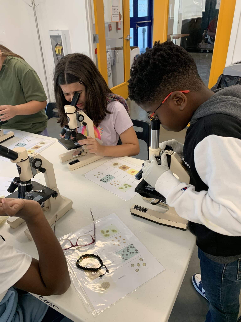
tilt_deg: -29.3
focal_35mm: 26
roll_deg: +3.1
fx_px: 241
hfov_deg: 53.1
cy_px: 161
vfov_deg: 67.3
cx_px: 120
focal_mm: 4.25
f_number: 1.8
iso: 100
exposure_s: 1/74
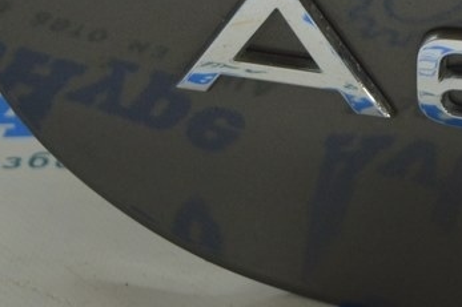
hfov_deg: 8.4
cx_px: 533
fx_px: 3123
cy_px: 58
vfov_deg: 5.6
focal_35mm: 243
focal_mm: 55
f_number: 5.6
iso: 400
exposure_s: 1/20
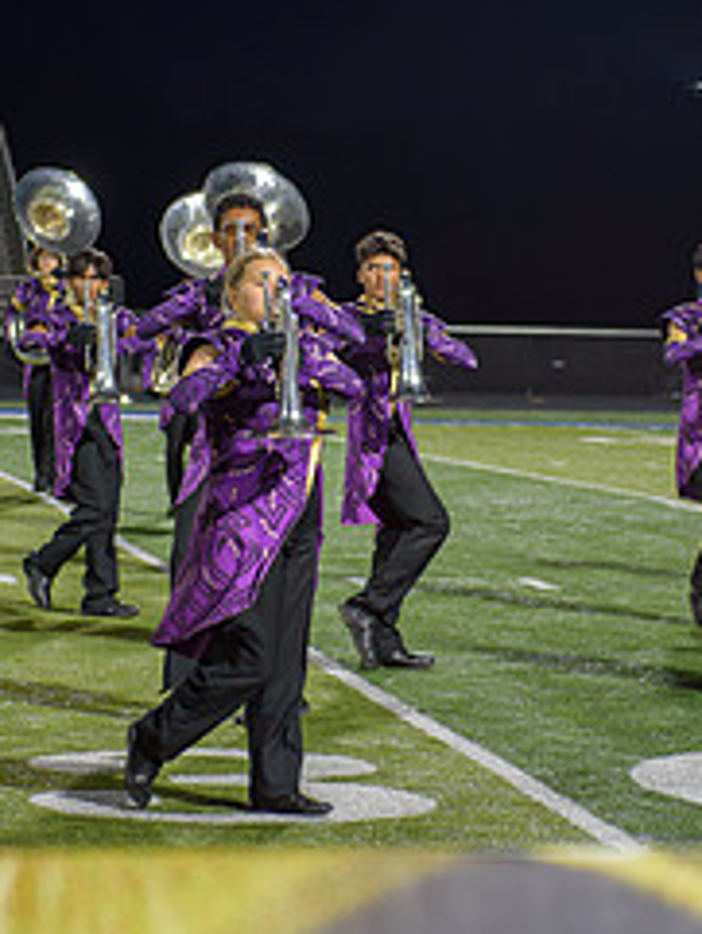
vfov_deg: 12.2
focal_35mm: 162
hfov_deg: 9.2
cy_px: 393
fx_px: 4377
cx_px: 365
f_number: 2.8
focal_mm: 70
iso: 1250
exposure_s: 1/400
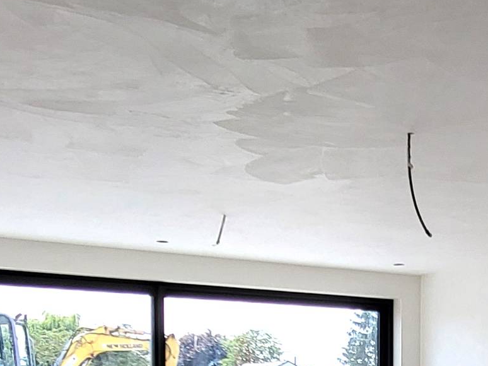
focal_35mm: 43
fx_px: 606
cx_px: 385
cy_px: 485
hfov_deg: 42.1
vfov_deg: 27.5
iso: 32
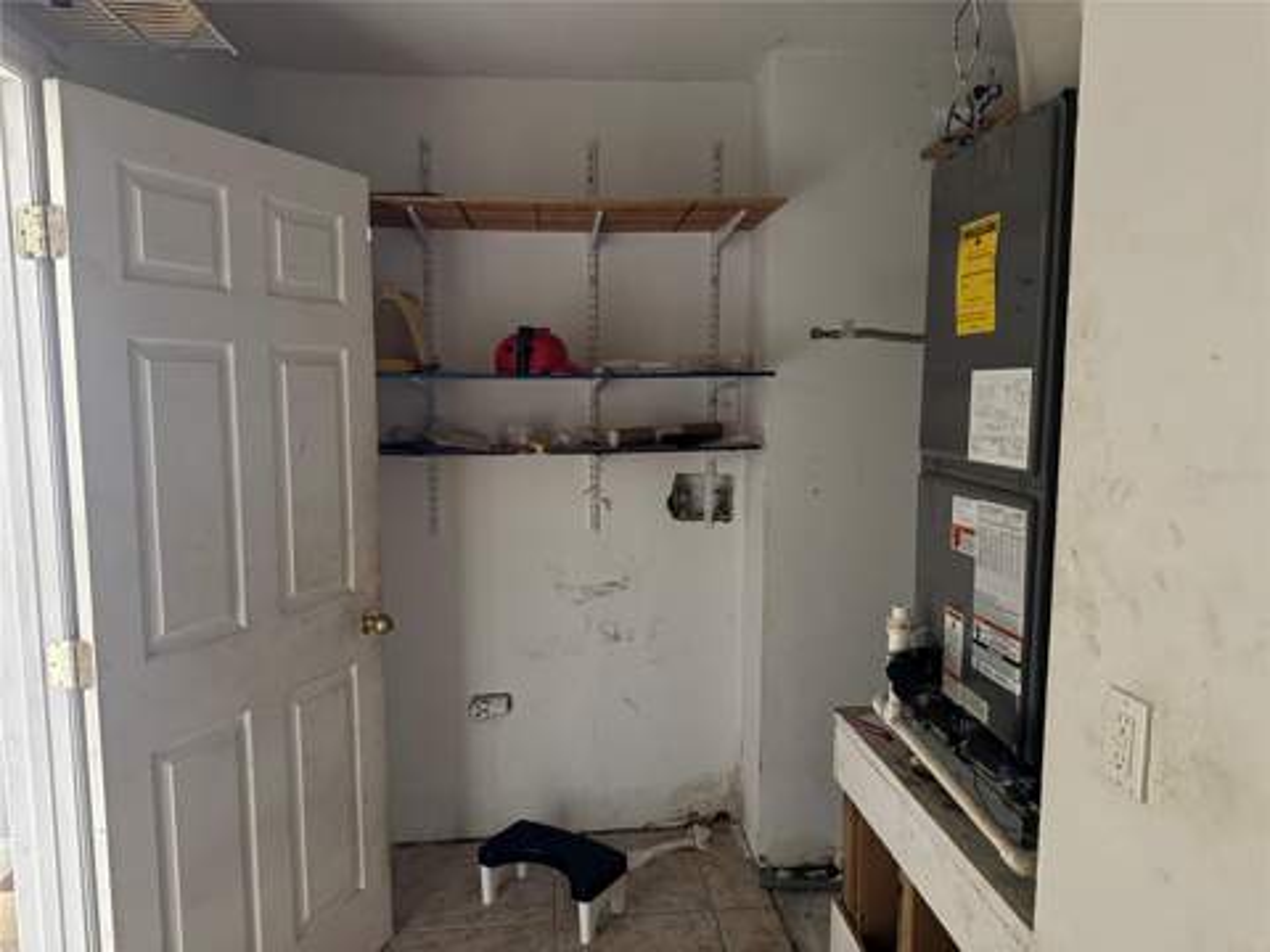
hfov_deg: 71.6
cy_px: 476
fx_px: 881
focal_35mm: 24
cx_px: 635
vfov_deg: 56.8
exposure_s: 1/34
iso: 1000
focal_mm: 6.76
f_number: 1.78
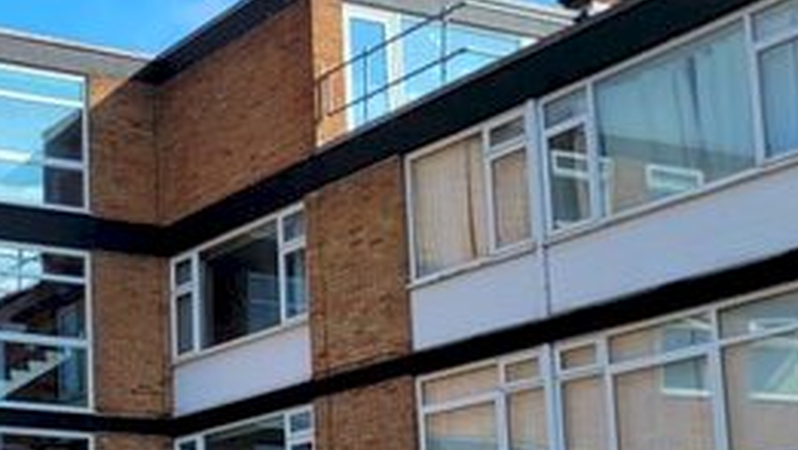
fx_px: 1609
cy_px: 458
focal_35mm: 76
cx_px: -122
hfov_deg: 25.4
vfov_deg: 15.6
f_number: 1.8
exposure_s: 1/1497
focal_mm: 5.4
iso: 40
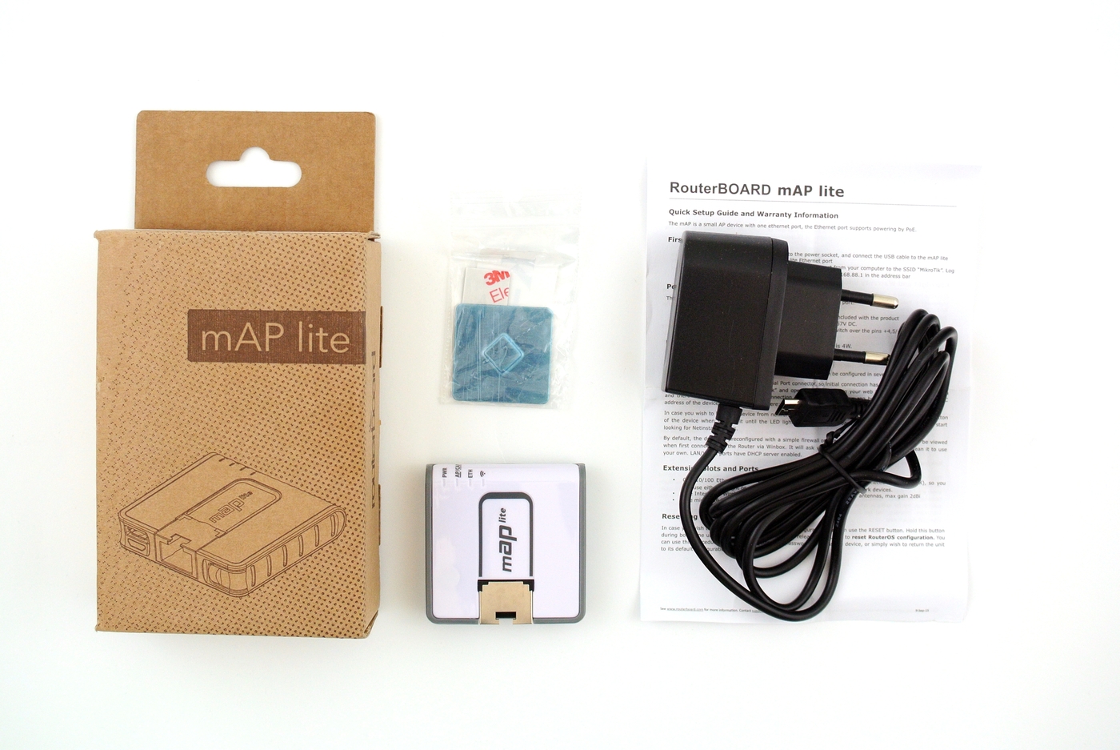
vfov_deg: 27.6
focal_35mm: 49
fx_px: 1526
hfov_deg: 40.3
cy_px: 375
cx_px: 560
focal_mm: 18.5
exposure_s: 1/40
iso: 400
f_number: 3.2
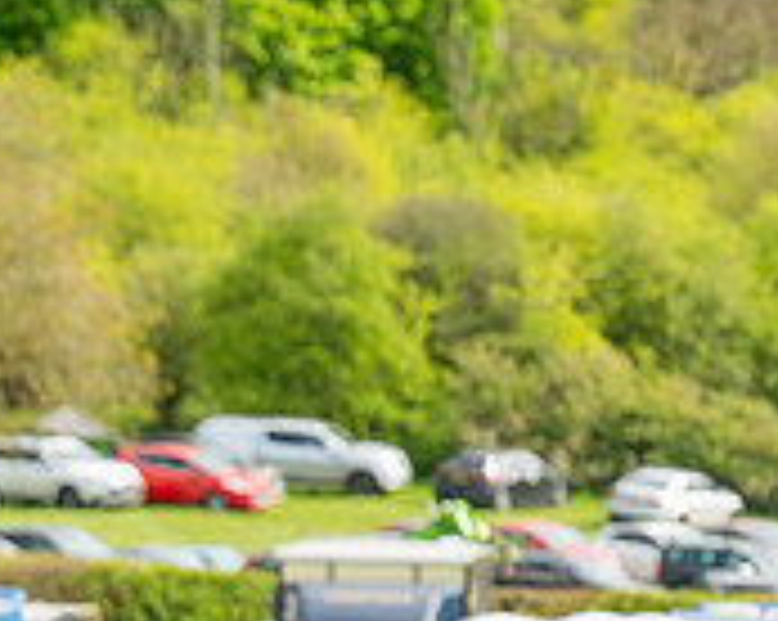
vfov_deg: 4.2
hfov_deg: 5.2
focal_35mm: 366
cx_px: 1169
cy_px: 1053
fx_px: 8418
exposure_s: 1/2000
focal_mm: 79
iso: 200
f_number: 4
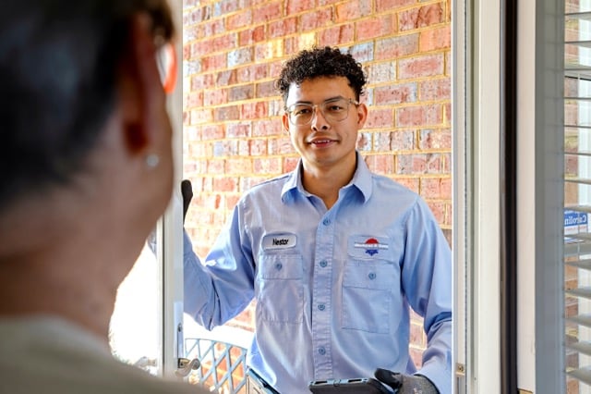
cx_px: 296
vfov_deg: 32.3
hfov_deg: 47.0
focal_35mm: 41
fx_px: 679
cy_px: 197
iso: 800
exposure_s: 1/60
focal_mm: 41.4
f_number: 4.5
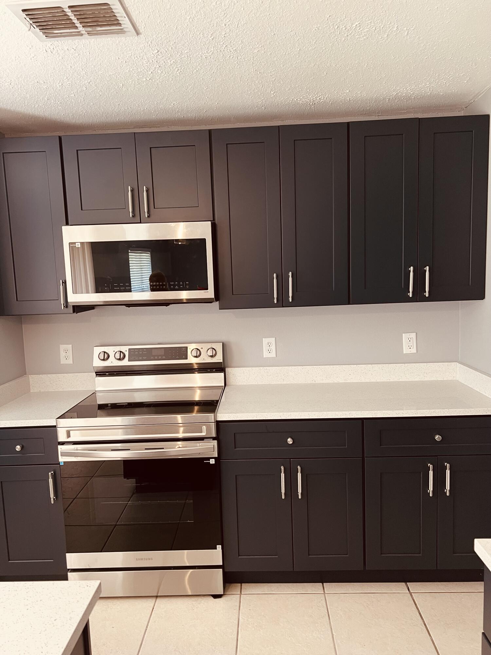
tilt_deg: -5.3
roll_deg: +2.8
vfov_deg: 67.3
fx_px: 492
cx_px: 246
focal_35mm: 26
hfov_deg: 53.1
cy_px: 328
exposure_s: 1/60
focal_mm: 5.7
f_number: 1.5
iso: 125
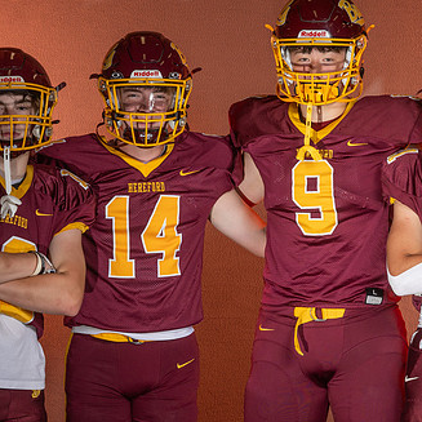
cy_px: 139
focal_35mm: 204
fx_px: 2814
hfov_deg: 8.6
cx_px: 231
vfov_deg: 8.6
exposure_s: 1/200
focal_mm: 86
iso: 80
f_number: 8
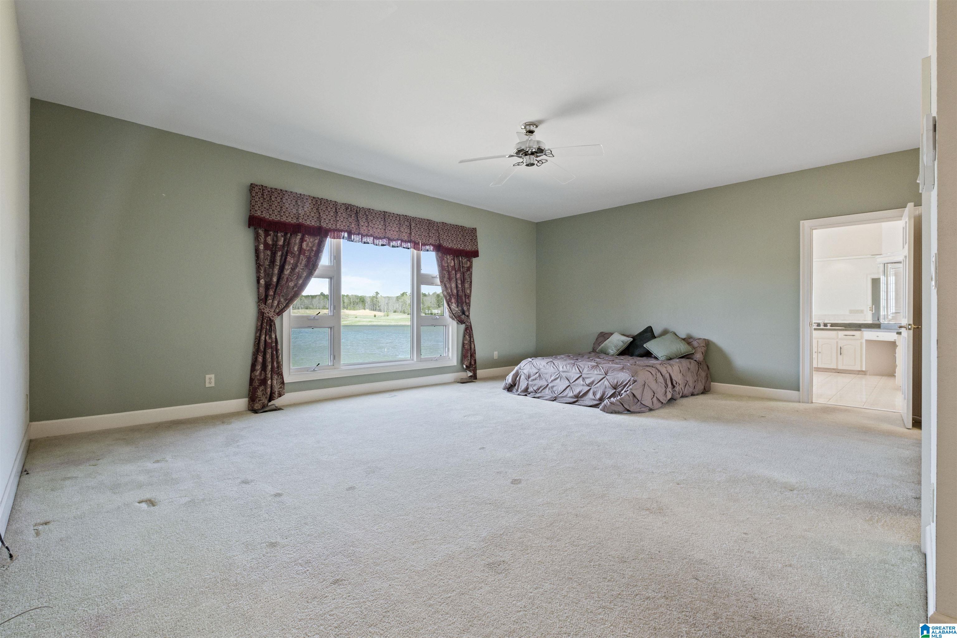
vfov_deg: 77.3
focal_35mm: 15
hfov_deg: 100.4
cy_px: 319
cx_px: 478
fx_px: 399
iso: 1250
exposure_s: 1/4
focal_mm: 10
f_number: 8
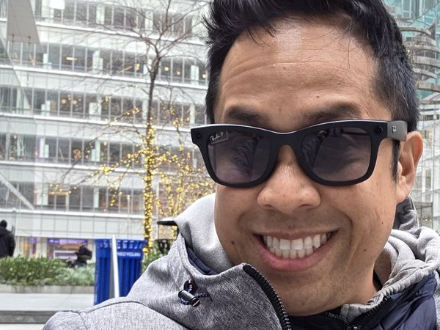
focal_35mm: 50
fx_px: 636
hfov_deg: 37.7
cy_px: 243
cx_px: 301
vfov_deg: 28.7
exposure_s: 1/120
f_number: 2.2
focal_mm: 3.3
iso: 80
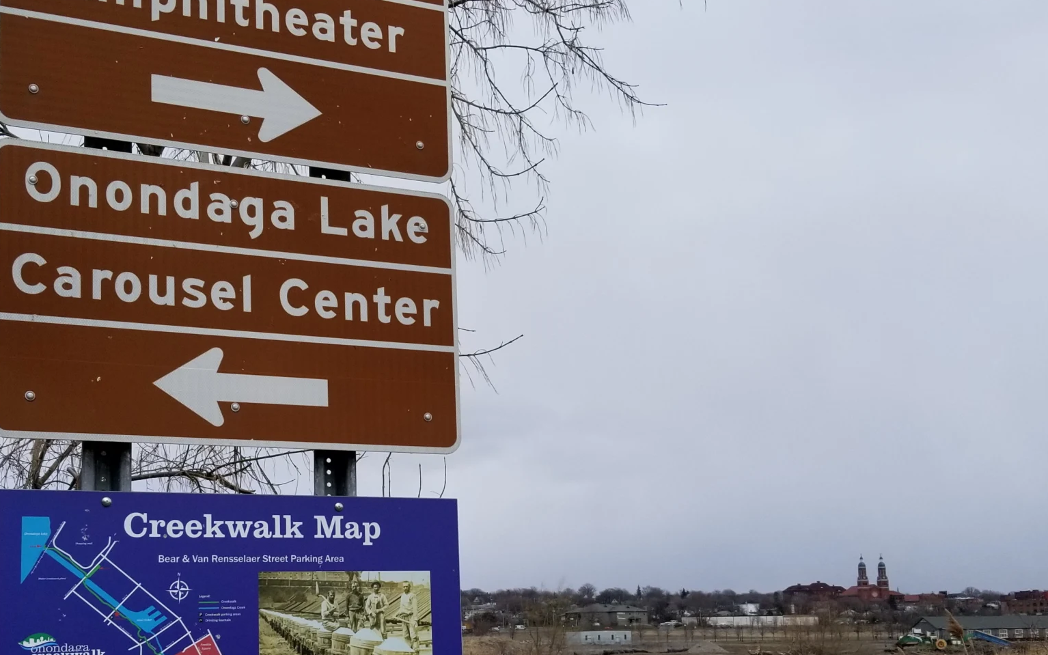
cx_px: 422
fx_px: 1314
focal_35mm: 46
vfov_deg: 27.6
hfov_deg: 43.3
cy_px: 487
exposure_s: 1/3392
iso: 50
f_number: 1.7
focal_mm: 4.25
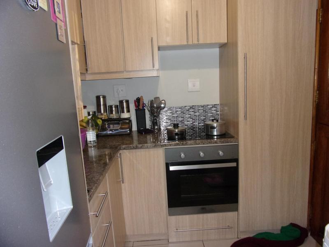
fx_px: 228
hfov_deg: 71.6
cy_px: 124
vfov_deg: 56.8
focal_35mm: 24
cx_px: 164
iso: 200
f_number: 3.3
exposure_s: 1/34
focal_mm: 4.3
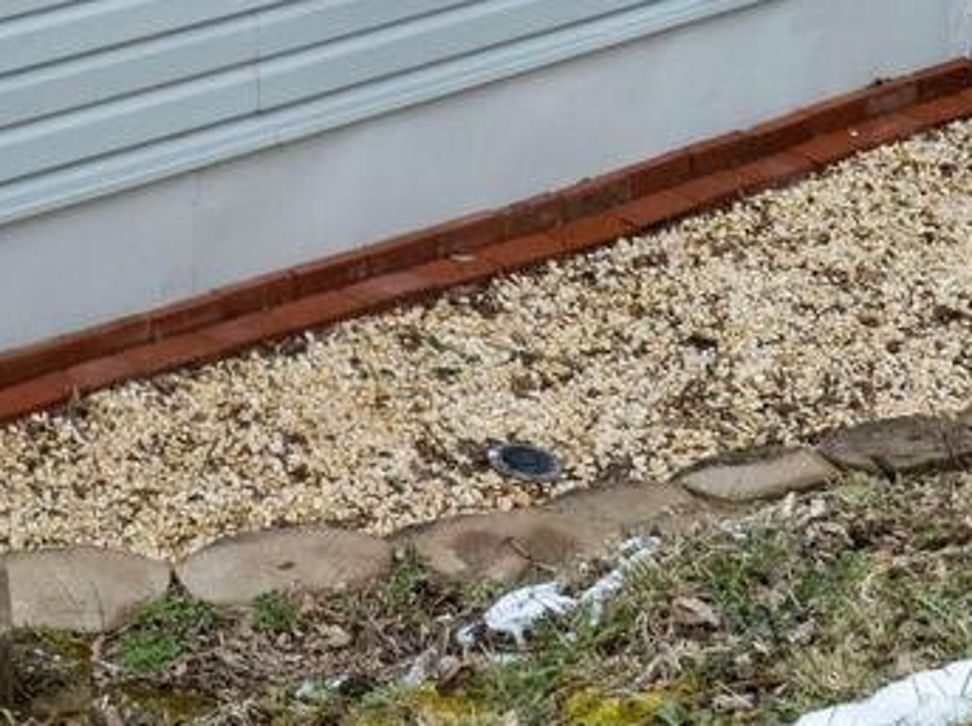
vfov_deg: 9.1
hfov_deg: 13.4
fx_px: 4010
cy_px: -1140
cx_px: -192
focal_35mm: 143
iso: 100
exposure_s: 1/60
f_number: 7.1
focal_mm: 12.29
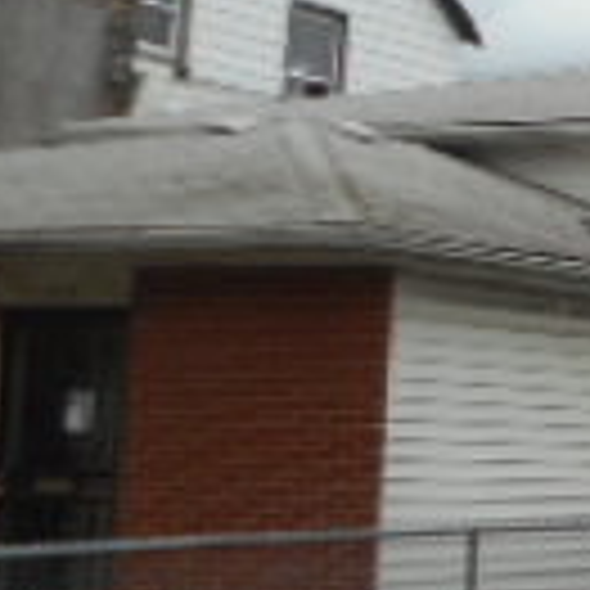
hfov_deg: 12.6
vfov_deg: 16.1
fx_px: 2083
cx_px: 1410
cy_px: 261
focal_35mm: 108
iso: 80
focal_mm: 4.5
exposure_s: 1/400
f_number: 3.7
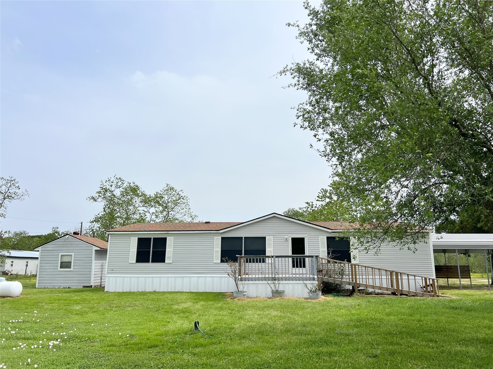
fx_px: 370
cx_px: 246
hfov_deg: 67.3
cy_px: 184
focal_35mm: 26
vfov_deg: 53.1
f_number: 1.5
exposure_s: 1/8000
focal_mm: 5.7
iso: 50
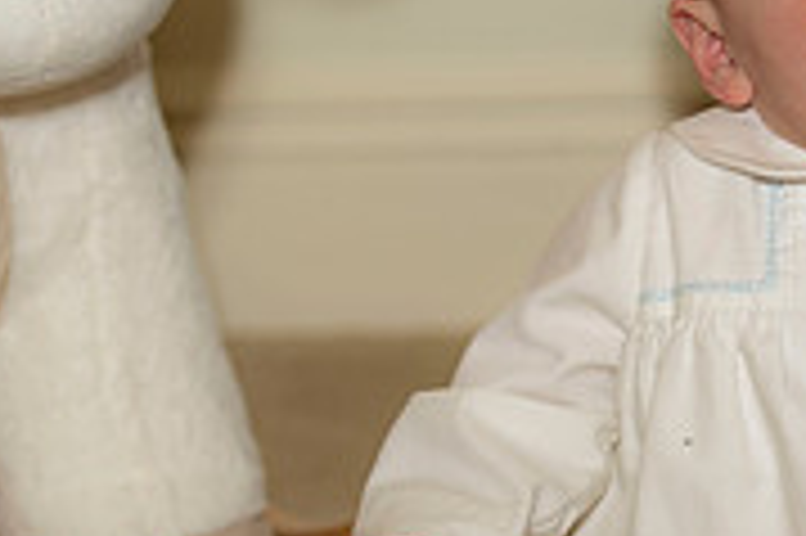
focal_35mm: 278
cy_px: 531
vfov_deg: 4.9
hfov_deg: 7.4
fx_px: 6218
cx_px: 774
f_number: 2.8
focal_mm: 86
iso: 50
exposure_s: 1/250
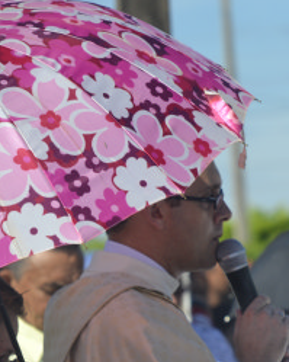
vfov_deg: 5.1
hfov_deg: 4.0
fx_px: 4086
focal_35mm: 382
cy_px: 210
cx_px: 292
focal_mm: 135
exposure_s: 1/500
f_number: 5.6
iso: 125
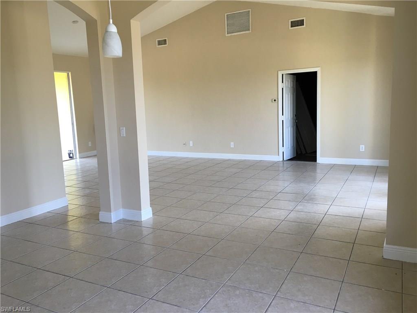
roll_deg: +2.7
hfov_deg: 61.7
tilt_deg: -8.1
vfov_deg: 48.2
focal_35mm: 29
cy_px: 156
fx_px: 349
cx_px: 208
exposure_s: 1/40
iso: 32
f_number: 2.2
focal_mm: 4.15
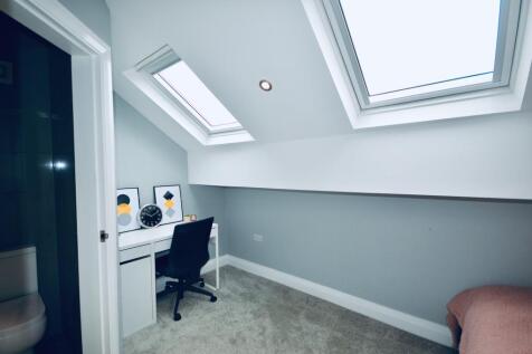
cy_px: 177
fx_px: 222
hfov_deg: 100.4
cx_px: 266
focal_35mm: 15
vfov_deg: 77.3
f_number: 4
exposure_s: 1/125
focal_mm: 10
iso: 360
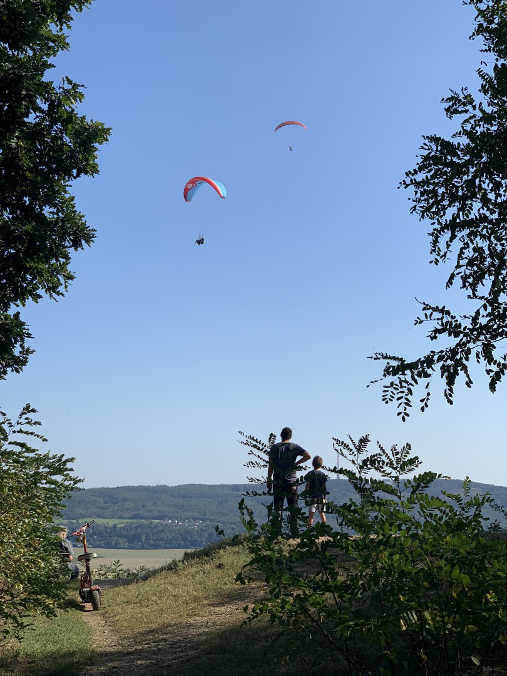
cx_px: 254
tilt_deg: +8.2
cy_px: 338
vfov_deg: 36.8
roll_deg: -0.4
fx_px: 1015
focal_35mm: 52
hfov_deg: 28.0
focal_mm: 6
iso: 16
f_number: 2.4
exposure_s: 1/1370
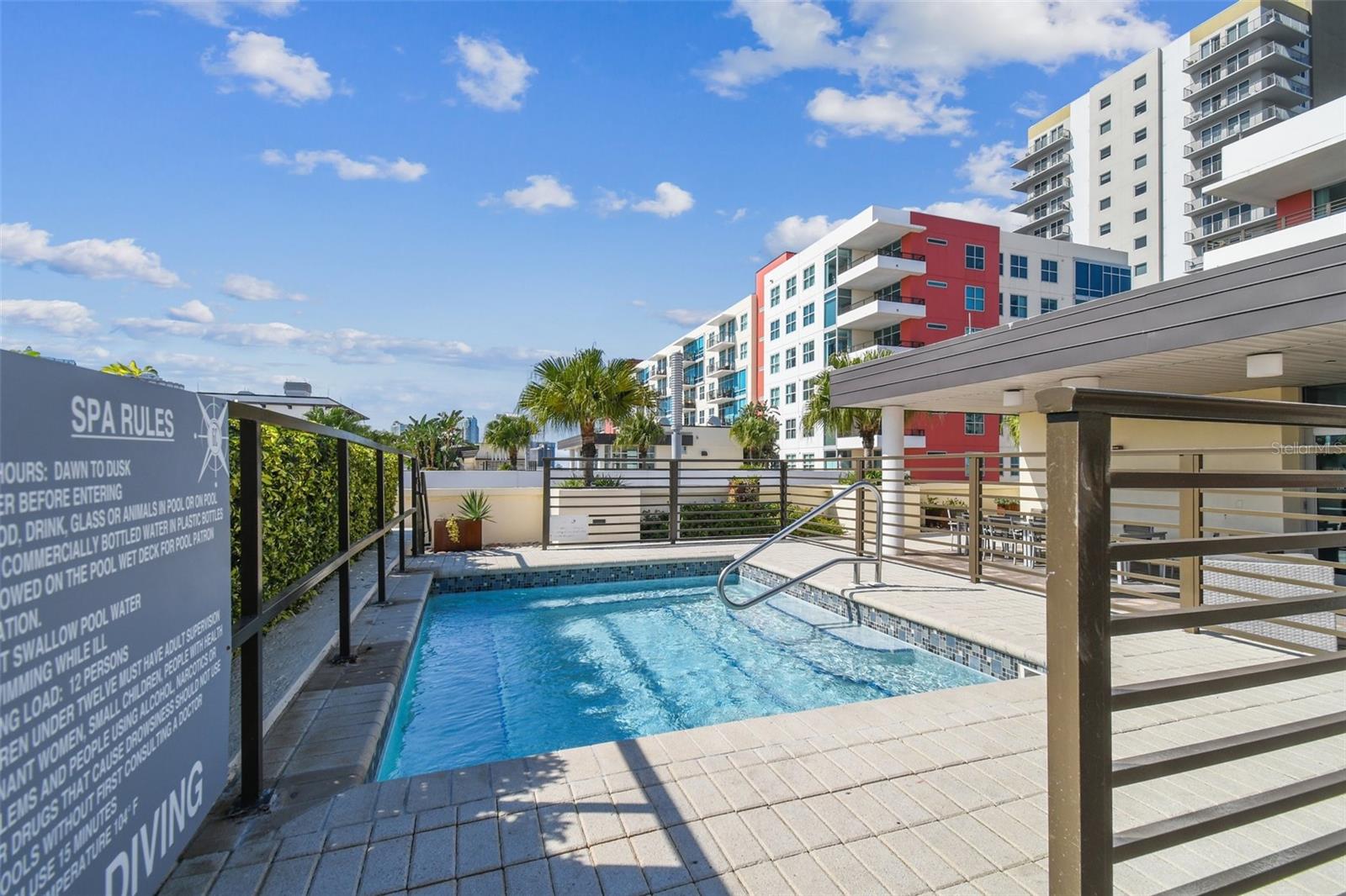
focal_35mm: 15
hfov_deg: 100.4
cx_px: 673
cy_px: 448
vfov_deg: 77.3
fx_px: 561
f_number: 7.1
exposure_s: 1/160
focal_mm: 10
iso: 100
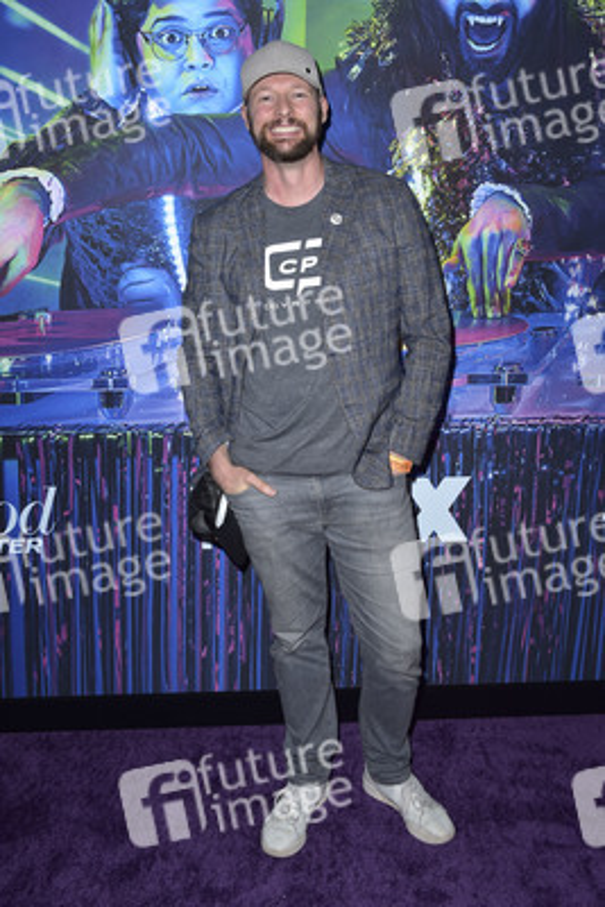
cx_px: 302
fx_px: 856
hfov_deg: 38.9
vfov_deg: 55.8
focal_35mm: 34
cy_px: 454
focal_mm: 34
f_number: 7.1
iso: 640
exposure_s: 1/250
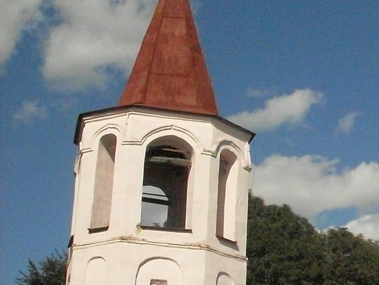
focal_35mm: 97
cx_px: 481
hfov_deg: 18.9
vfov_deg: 15.1
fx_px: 1062
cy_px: 254
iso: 400
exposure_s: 1/2000
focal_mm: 6.3
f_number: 8.4
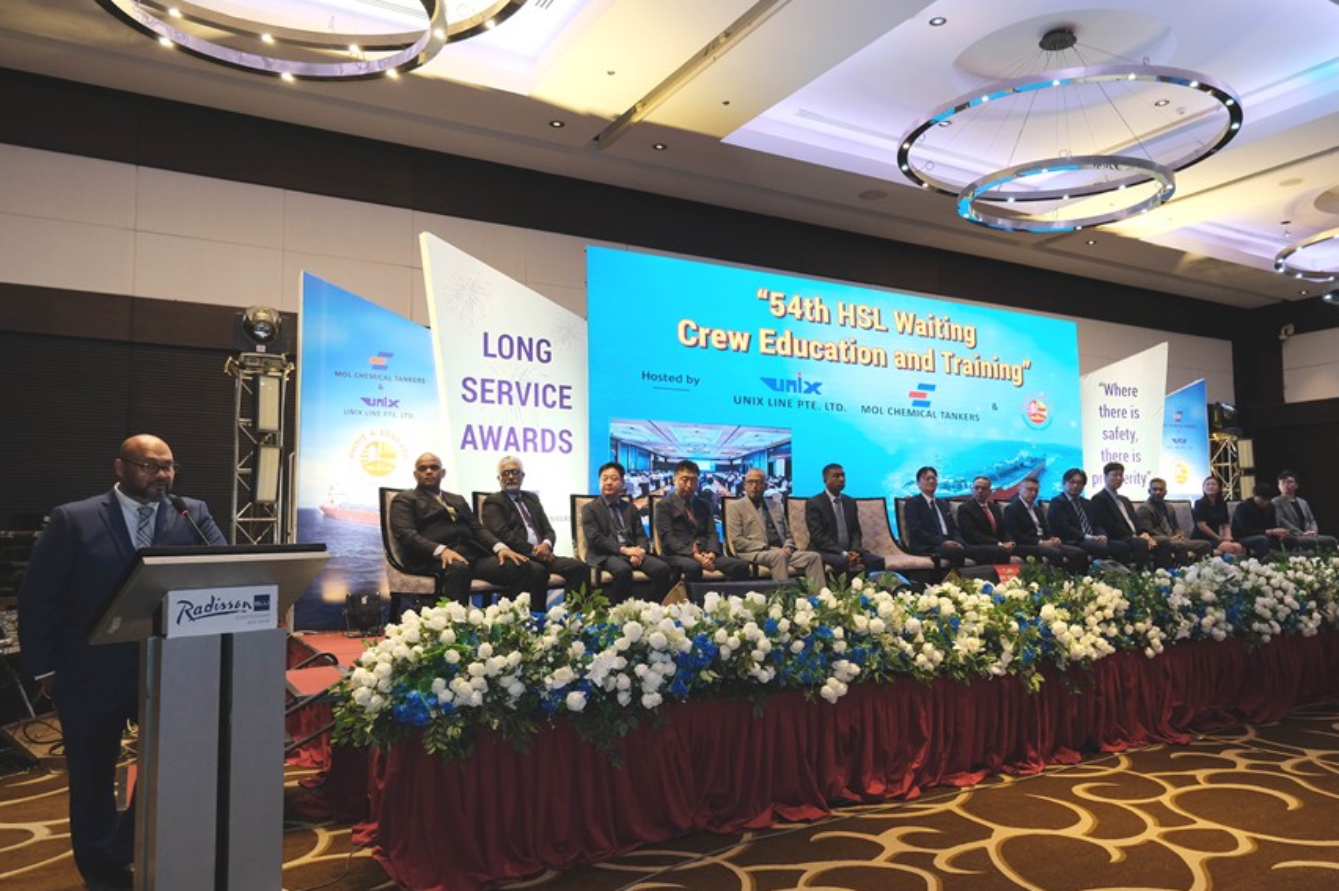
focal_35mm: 27
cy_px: 462
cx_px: 753
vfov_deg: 47.9
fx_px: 1004
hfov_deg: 67.2
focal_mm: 15
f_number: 3.5
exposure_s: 1/60
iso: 1250
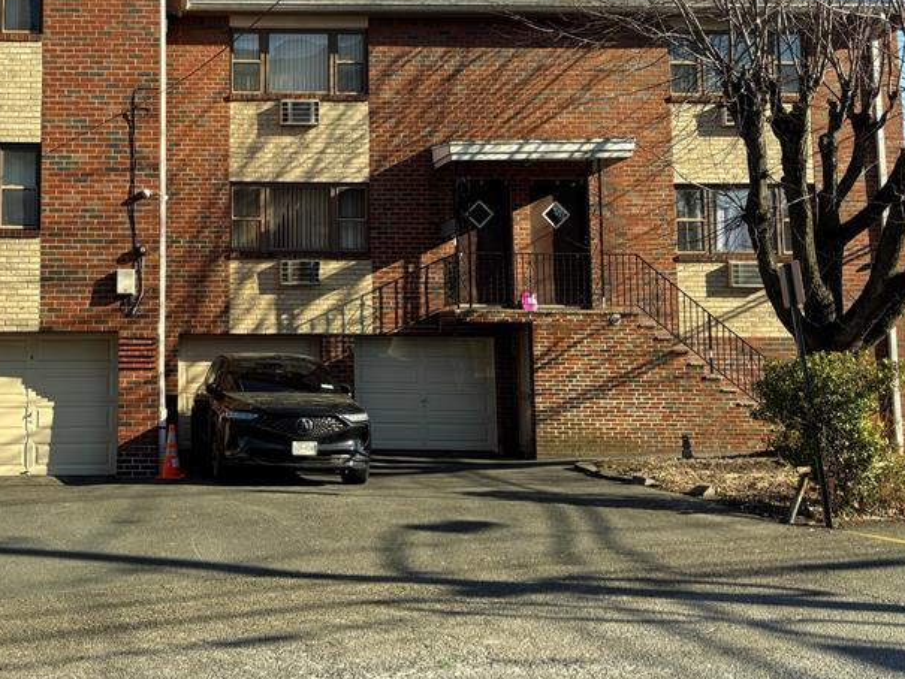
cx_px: 202
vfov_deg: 32.6
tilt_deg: +5.6
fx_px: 1151
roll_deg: -0.2
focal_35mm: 44
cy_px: 215
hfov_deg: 41.4
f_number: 1.6
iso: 50
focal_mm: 5.96
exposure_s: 1/416
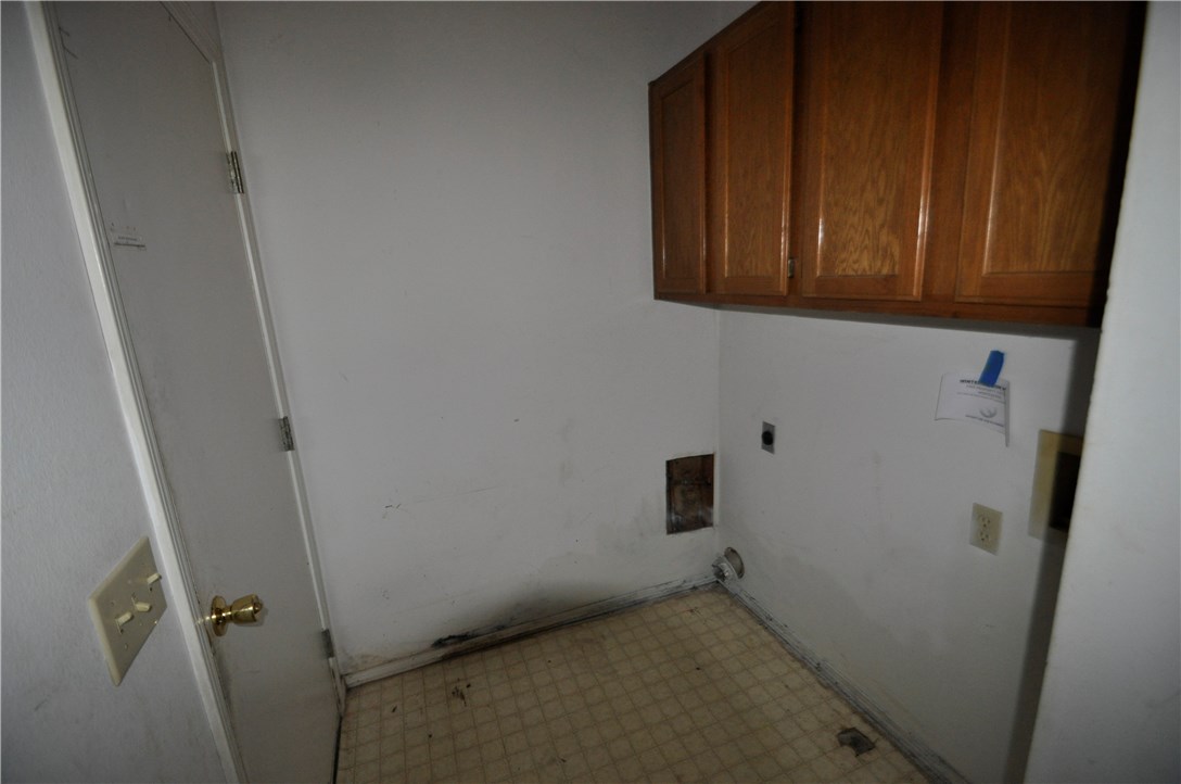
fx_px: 491
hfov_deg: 100.5
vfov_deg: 77.1
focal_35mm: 15
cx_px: 590
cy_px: 392
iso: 800
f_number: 3.5
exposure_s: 1/60
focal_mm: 10
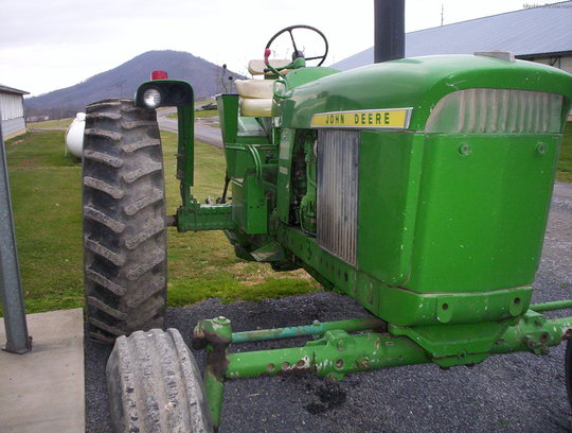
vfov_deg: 37.9
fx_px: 630
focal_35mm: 38
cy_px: 216
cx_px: 286
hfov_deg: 48.9
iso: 140
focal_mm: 4.99
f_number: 4.5
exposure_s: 1/60
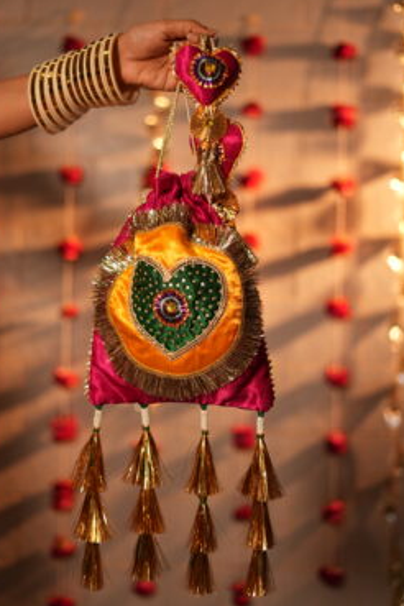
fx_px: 1027
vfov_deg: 32.9
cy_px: 271
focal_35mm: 61
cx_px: 172
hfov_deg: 22.2
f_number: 1.8
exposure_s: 1/200
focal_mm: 50
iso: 250
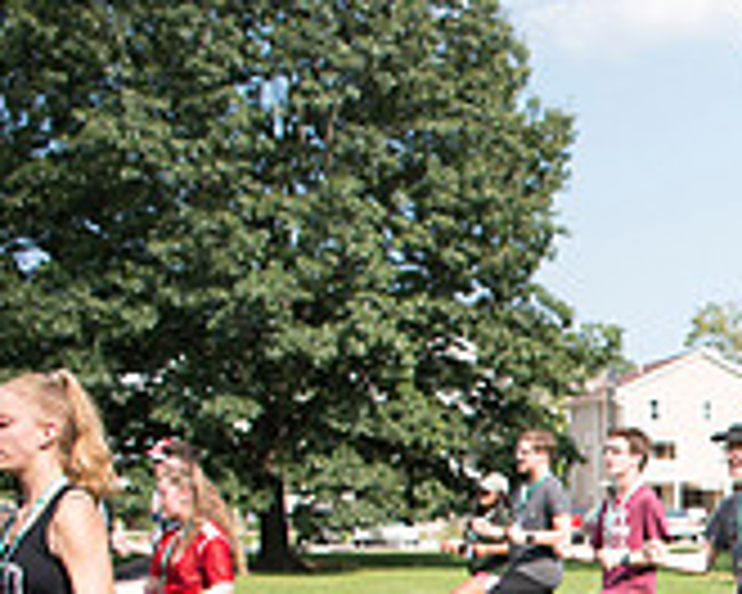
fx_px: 1735
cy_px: 677
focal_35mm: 79
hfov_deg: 20.1
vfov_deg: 18.6
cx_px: 1169
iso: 200
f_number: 2.8
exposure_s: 1/2000
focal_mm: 24
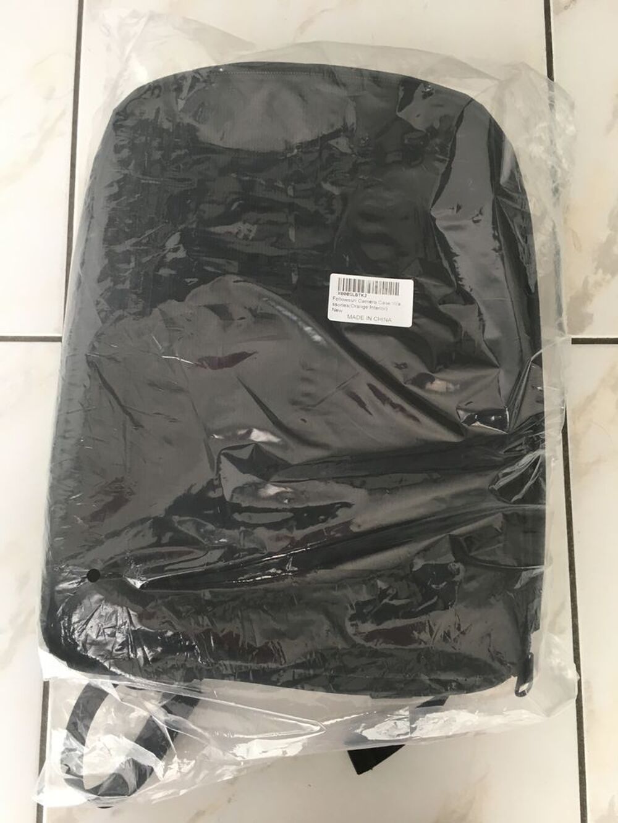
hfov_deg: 48.2
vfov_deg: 61.7
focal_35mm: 29
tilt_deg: -82.2
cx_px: 309
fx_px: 690
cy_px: 412
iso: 80
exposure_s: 1/33
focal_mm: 4.15
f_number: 2.2
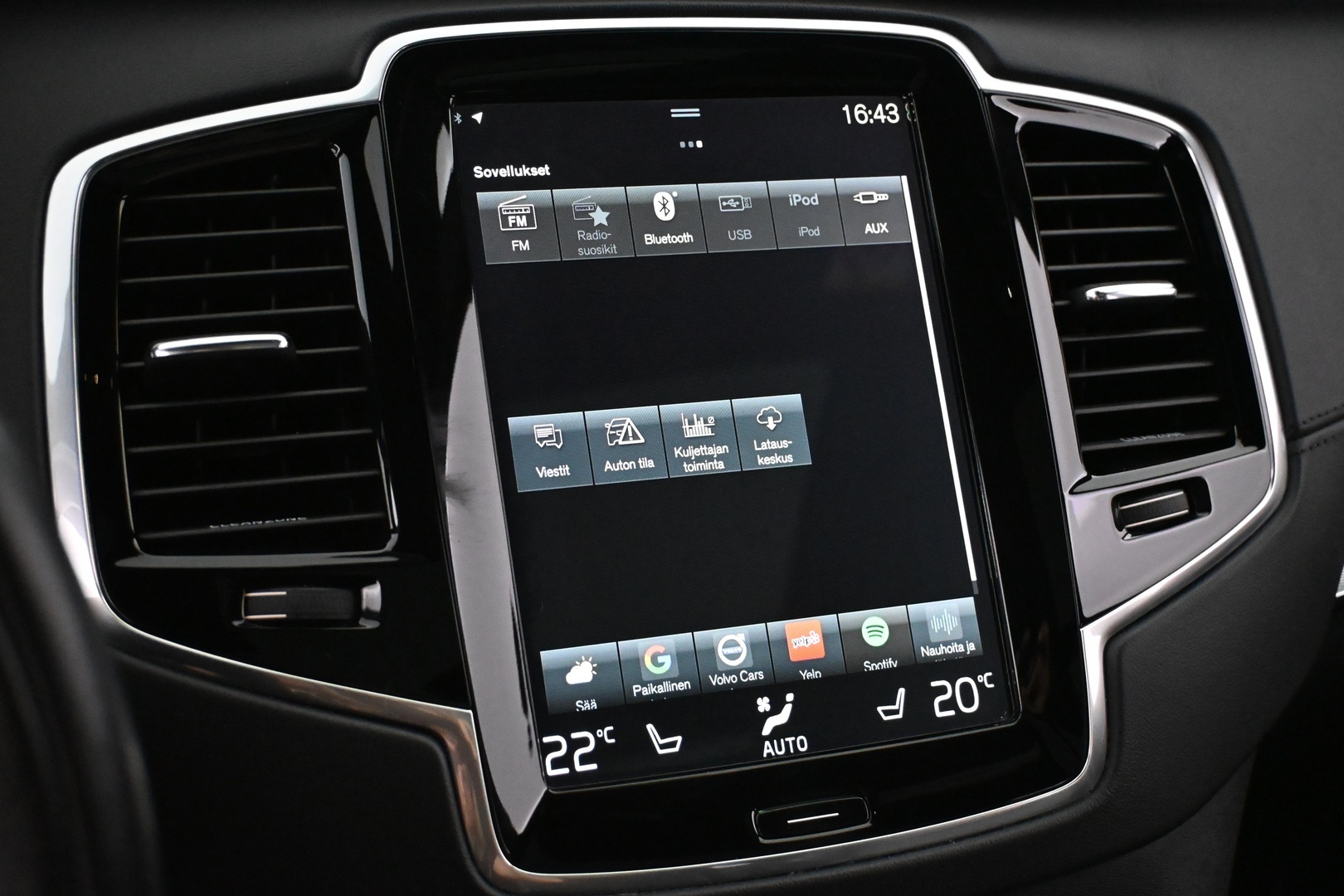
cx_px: 672
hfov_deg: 40.0
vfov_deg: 27.3
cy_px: 448
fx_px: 1848
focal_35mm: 50
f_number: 5
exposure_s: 1/60
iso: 7200
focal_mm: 33
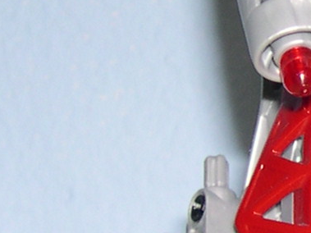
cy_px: 131
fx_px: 2048
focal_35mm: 228
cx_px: 494
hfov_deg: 8.5
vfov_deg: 6.5
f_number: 2.8
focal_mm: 8
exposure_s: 1/60
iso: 100
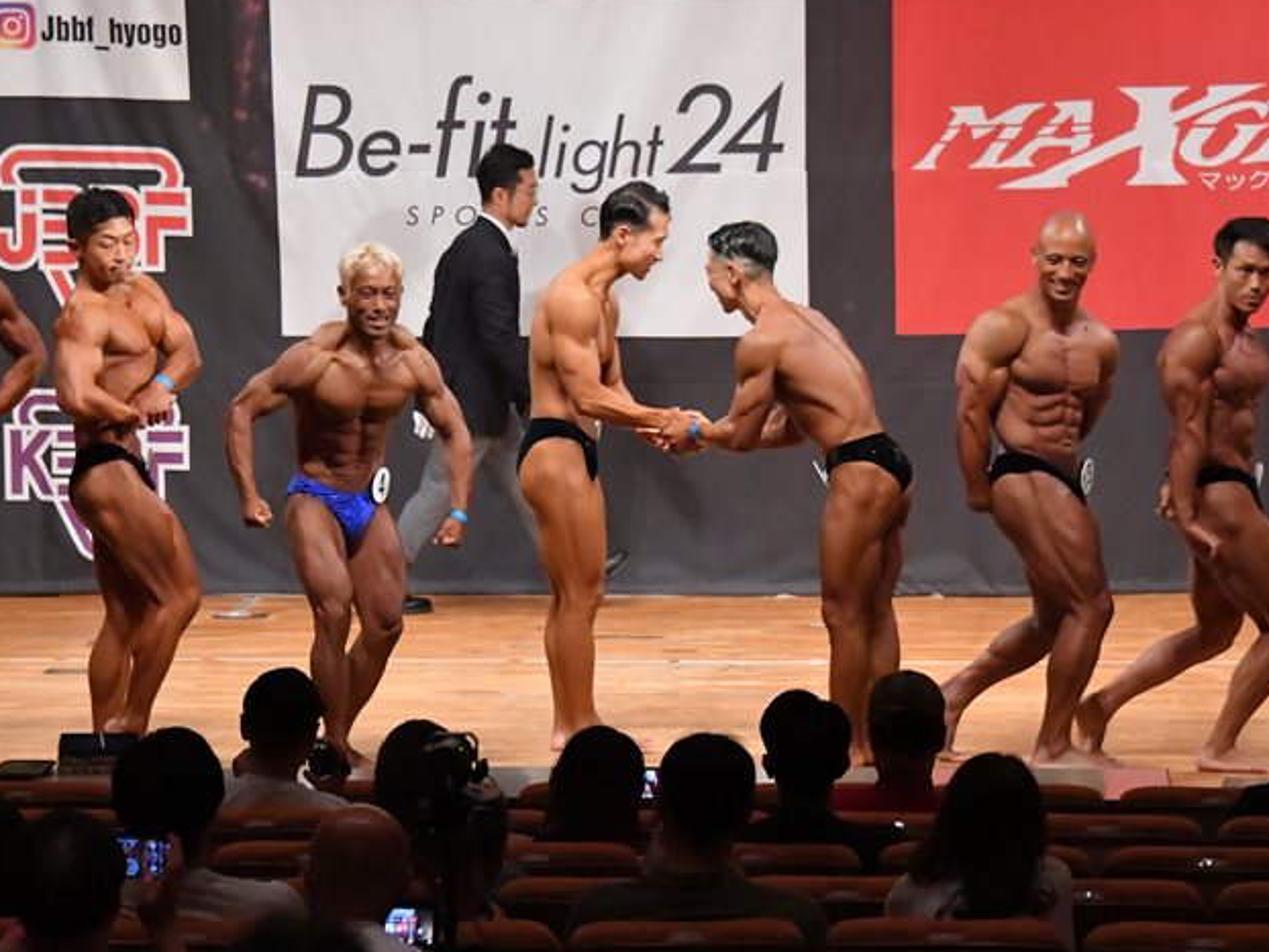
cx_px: 491
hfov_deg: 10.5
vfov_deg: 7.9
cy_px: 501
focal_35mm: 188
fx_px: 6895
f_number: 5.6
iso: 10000
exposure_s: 1/400
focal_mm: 105
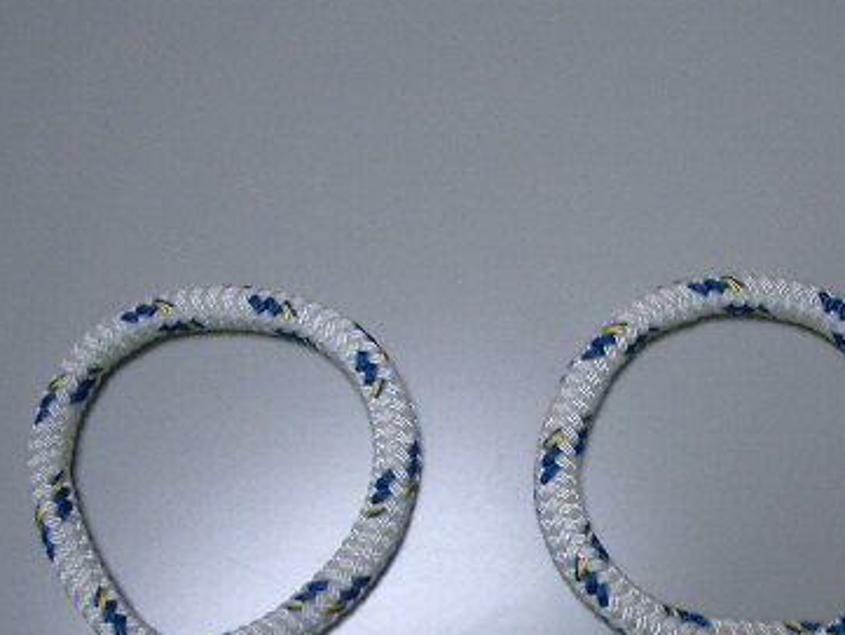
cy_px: 471
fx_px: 1514
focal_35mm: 62
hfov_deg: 31.1
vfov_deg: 23.4
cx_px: 517
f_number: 2.6
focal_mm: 5.8
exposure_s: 1/40
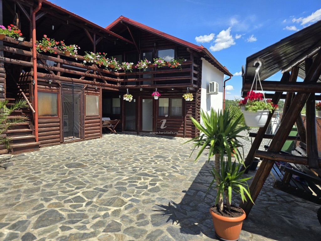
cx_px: 160
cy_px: 120
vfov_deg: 58.9
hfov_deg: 73.9
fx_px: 213
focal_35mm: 23
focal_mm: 6.3
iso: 12
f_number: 1.7
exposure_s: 1/450
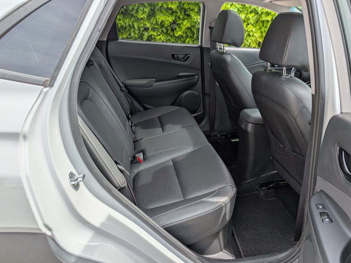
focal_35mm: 25
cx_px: 182
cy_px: 133
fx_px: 253
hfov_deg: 69.4
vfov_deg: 54.9
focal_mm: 6.9
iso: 15
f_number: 1.68
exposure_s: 1/474
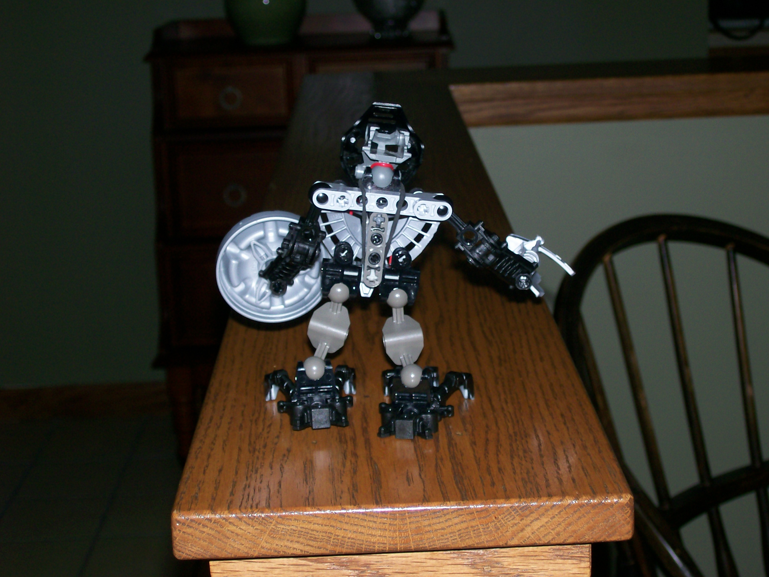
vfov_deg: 21.0
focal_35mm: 70
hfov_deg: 27.8
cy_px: 288
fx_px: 1555
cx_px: 384
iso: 80
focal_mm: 11.6
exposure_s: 1/95.5
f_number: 3.8
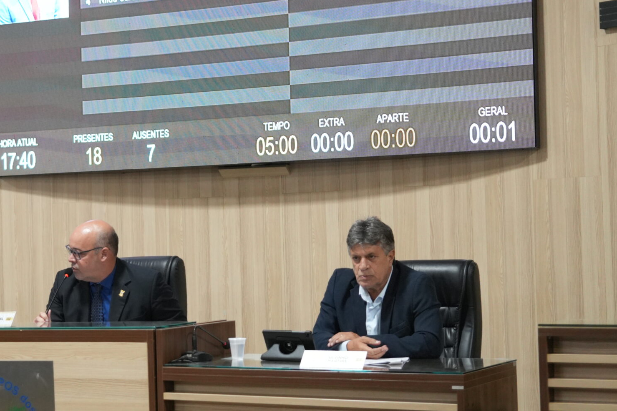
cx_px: 98
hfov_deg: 22.0
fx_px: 1557
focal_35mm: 91
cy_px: 221
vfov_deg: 15.0
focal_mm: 35
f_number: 1.8
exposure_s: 1/125
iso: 1250
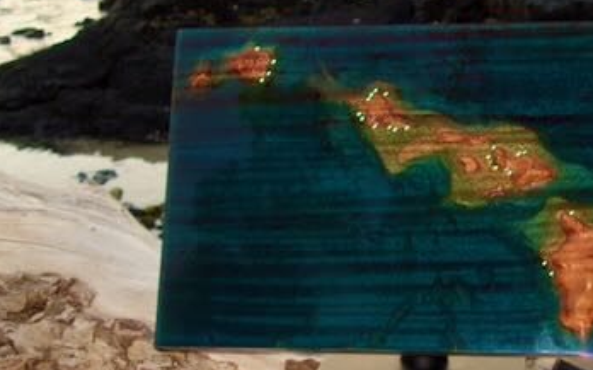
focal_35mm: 45
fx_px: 727
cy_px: 151
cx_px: 293
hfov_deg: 44.4
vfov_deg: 28.5
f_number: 2.8
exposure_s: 1/60
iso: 125
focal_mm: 8.8
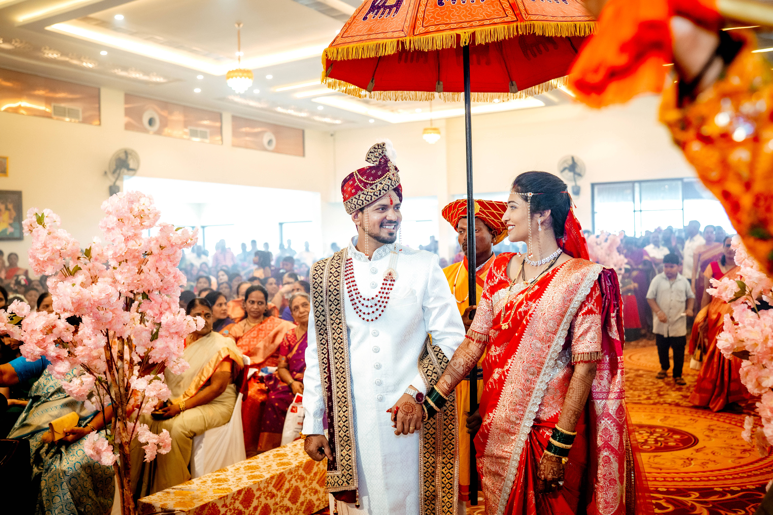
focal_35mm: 35
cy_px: 258
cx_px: 386
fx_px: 751
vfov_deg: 37.9
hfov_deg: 54.4
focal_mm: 35
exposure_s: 1/500
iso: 2000
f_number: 2.8
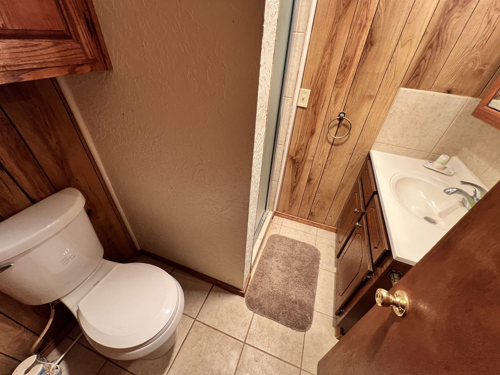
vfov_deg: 89.9
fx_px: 188
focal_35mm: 13
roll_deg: -3.6
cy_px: 188
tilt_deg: -37.5
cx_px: 250
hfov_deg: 106.2
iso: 160
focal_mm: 1.57
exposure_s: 1/60
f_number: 1.8
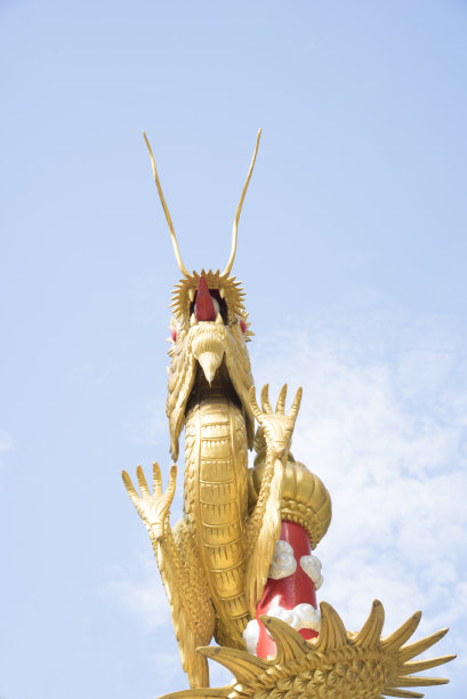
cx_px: 234
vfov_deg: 34.5
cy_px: 350
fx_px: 1127
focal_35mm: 58
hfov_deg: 23.4
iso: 100
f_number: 8
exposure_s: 1/160
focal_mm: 58
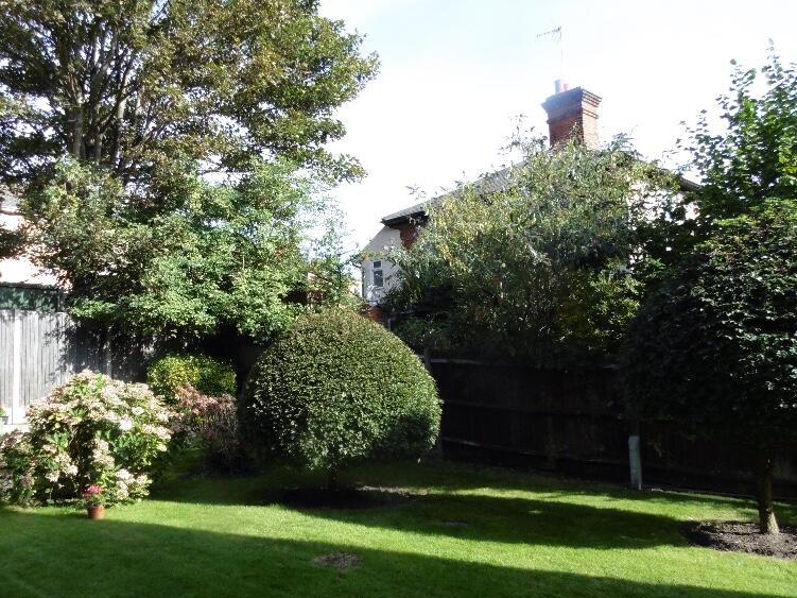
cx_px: 297
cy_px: 313
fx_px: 691
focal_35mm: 30
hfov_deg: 59.2
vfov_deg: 46.8
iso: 100
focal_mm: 4
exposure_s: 1/320
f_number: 3
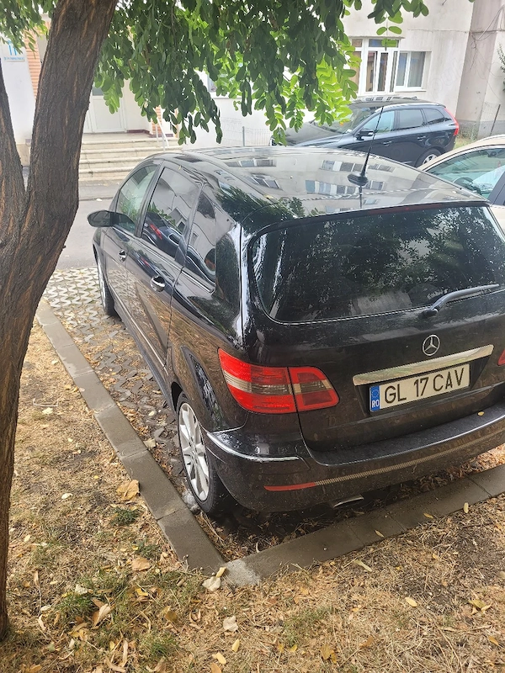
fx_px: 506
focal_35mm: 26
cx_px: 252
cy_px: 336
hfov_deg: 53.1
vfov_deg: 67.3
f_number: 1.8
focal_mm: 5.4
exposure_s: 1/137
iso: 40
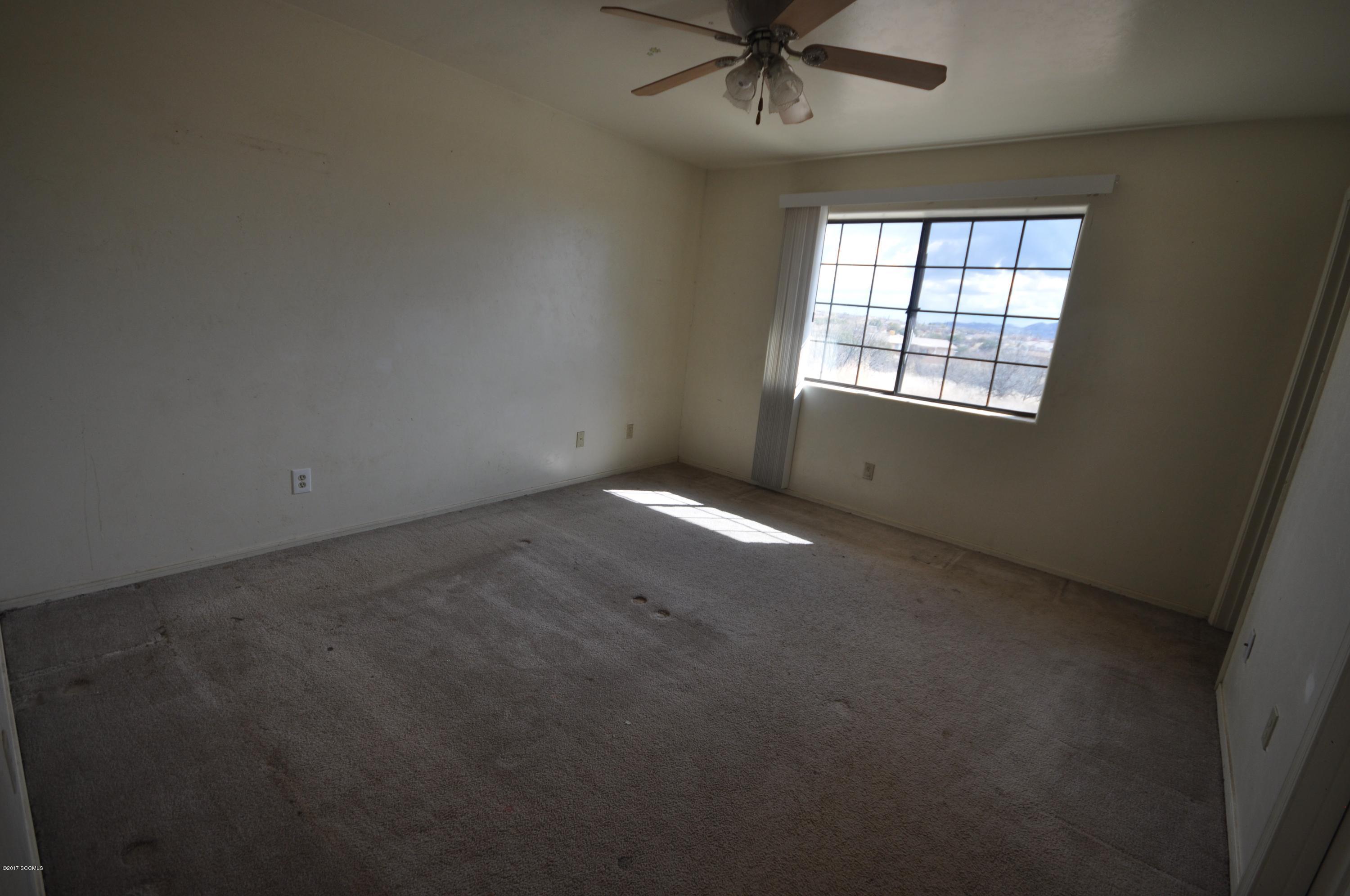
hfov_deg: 100.5
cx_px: 675
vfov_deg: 77.2
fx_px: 562
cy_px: 448
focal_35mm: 15
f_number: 5.6
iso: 200
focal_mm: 10
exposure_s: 1/125
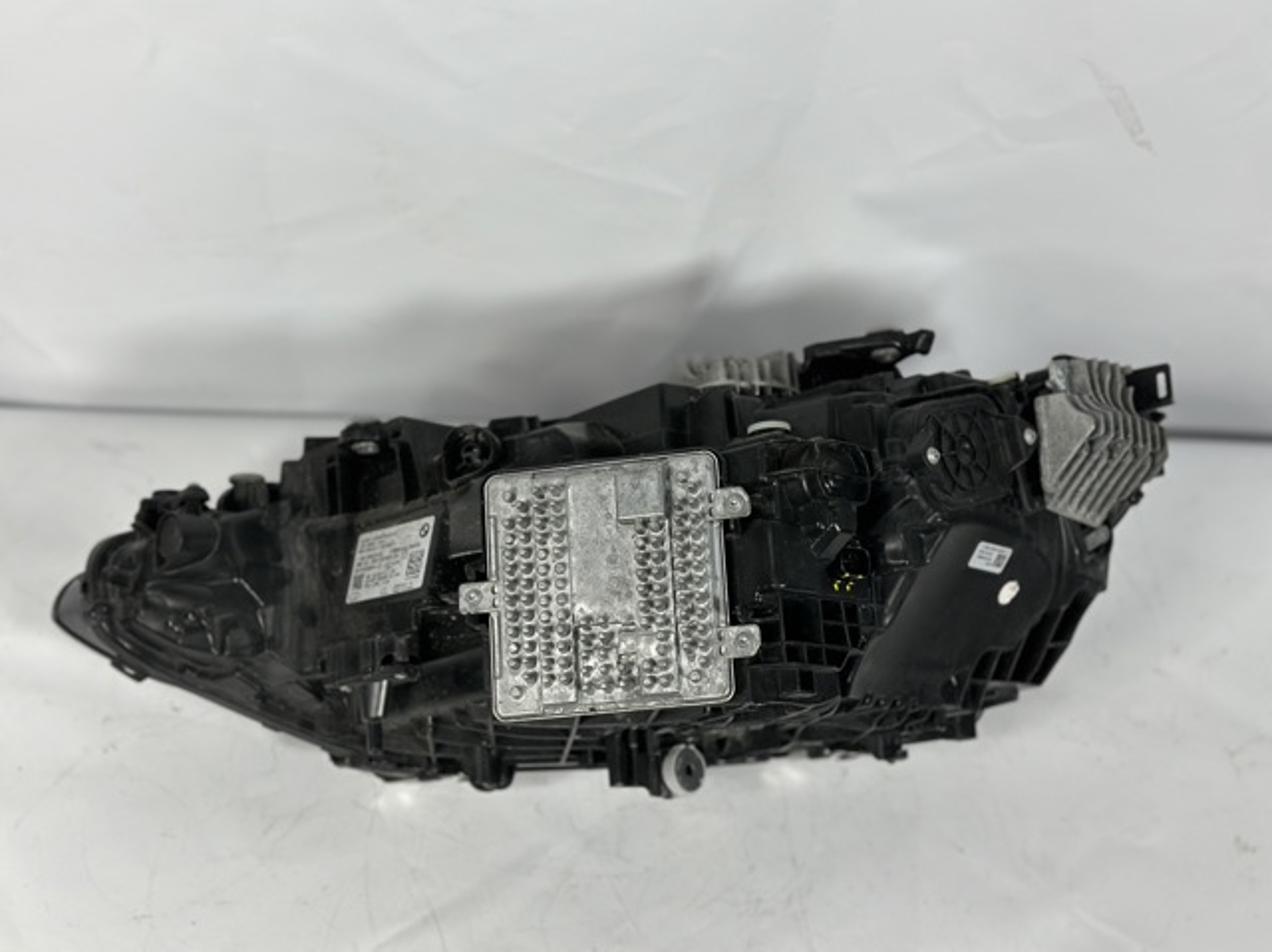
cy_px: 476
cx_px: 636
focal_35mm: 48
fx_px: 1762
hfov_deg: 39.7
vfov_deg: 30.2
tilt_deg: -50.0
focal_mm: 6.86
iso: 100
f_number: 1.78
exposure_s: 1/100
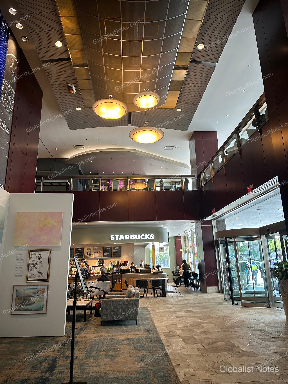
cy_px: 192
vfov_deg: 71.6
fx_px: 266
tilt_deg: +16.5
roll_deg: +0.8
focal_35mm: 24
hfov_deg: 56.8
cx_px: 144
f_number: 1.78
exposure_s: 1/120
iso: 200
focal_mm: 6.86
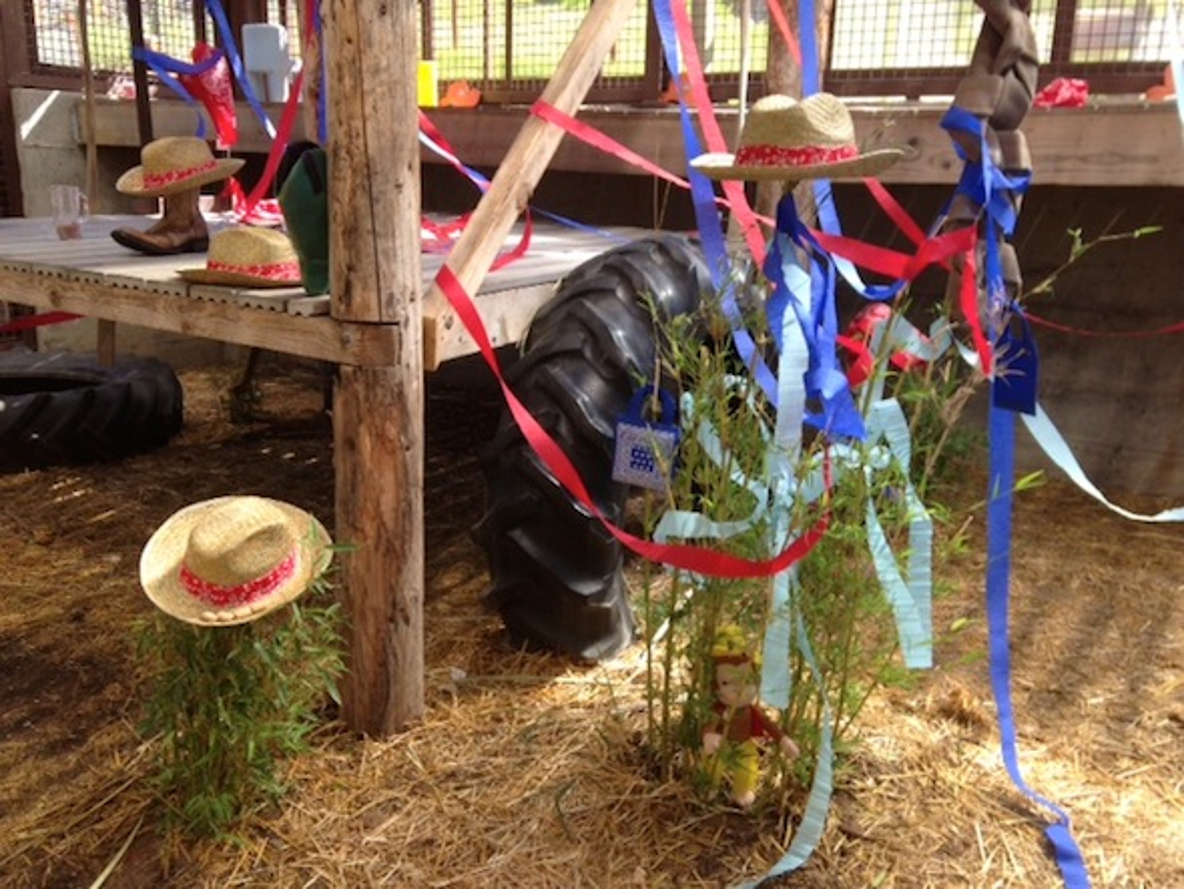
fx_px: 1129
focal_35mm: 33
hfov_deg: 55.3
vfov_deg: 43.0
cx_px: 592
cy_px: 444
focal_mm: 4.13
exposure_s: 1/178
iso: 50
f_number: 2.4
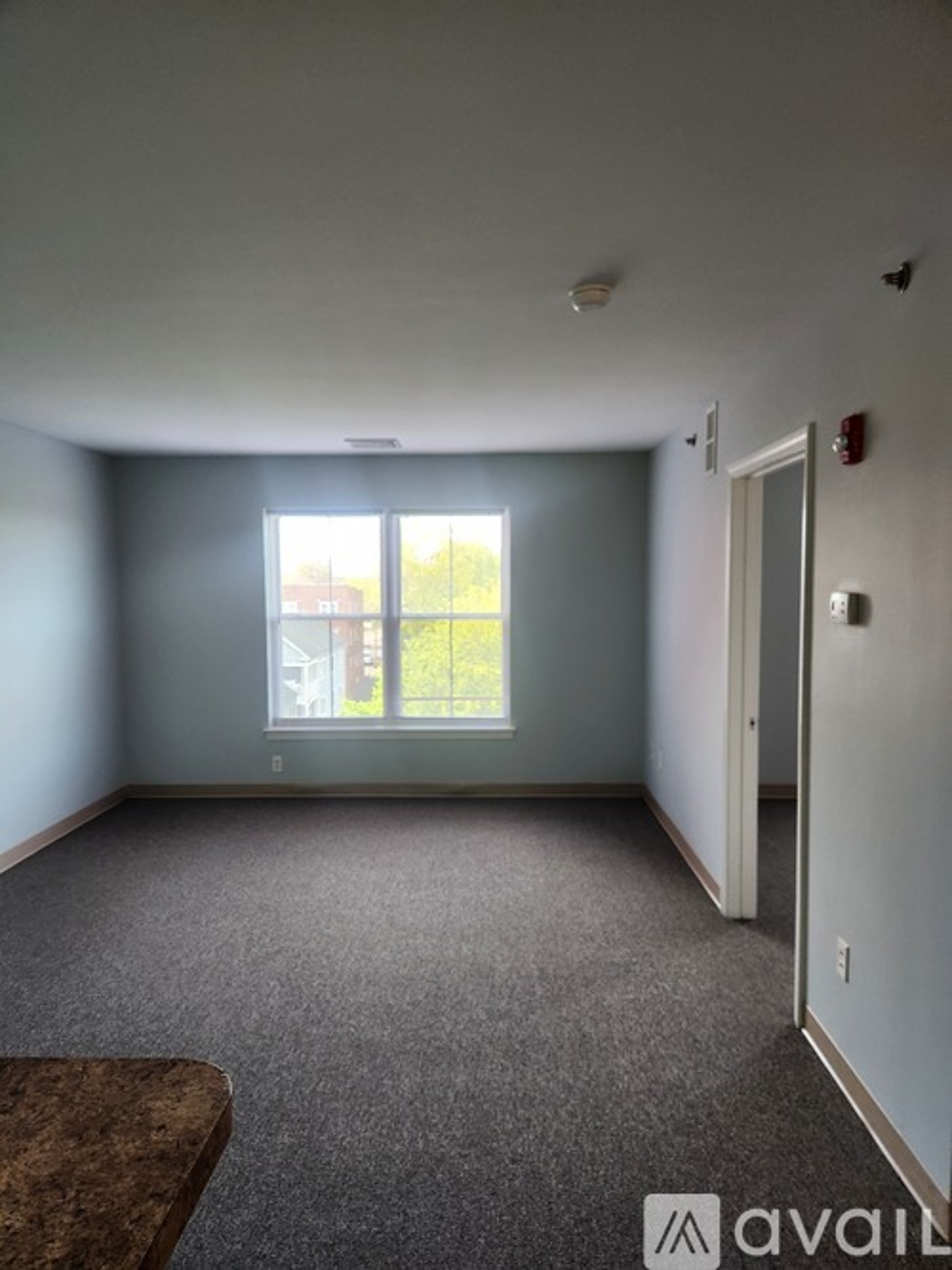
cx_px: 476
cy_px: 635
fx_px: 844
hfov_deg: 58.9
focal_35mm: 23
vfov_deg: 73.9
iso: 200
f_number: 1.8
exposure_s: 1/120
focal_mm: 5.4
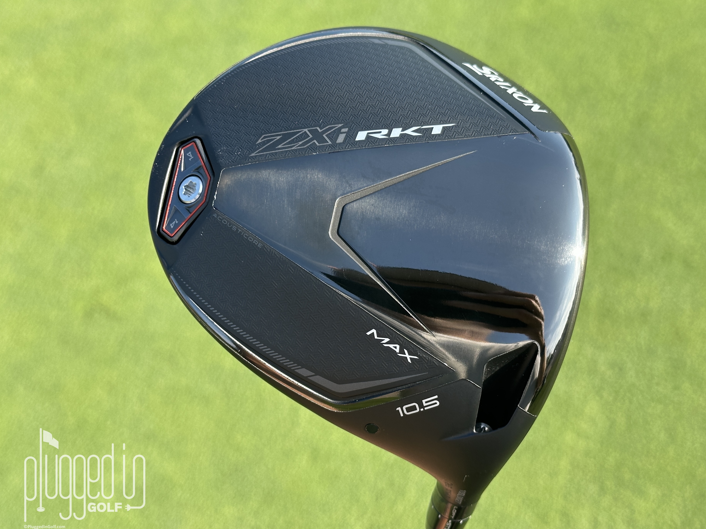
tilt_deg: -45.6
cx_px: 355
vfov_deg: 29.7
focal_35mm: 49
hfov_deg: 38.9
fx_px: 999
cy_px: 268
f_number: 1.78
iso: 64
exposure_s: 1/704
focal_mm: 6.86
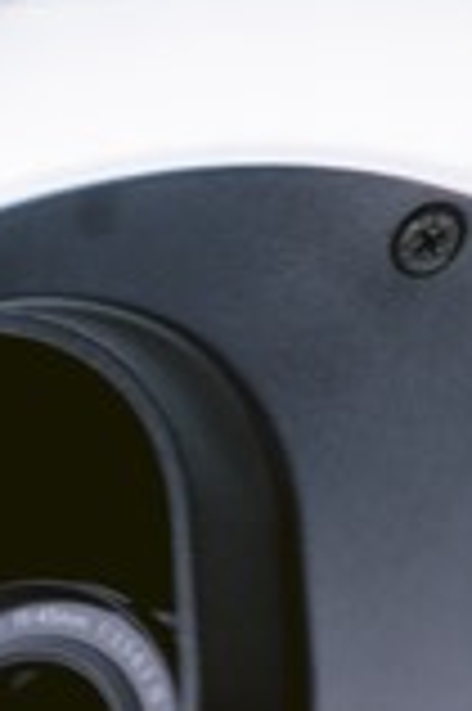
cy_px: -18
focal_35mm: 253
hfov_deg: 5.3
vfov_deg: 8.1
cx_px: -357
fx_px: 4986
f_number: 2
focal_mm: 50
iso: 200
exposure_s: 1/1000
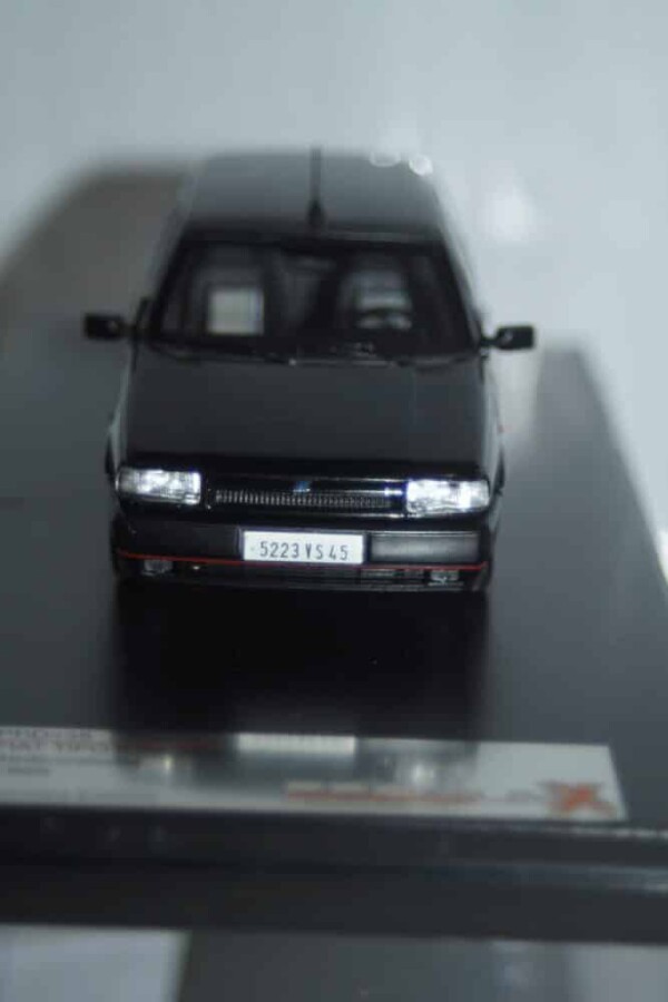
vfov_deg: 17.1
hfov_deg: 11.4
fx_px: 3340
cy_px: 501
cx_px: 334
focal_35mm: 120
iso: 200
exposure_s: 1/60
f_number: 5.6
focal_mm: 80
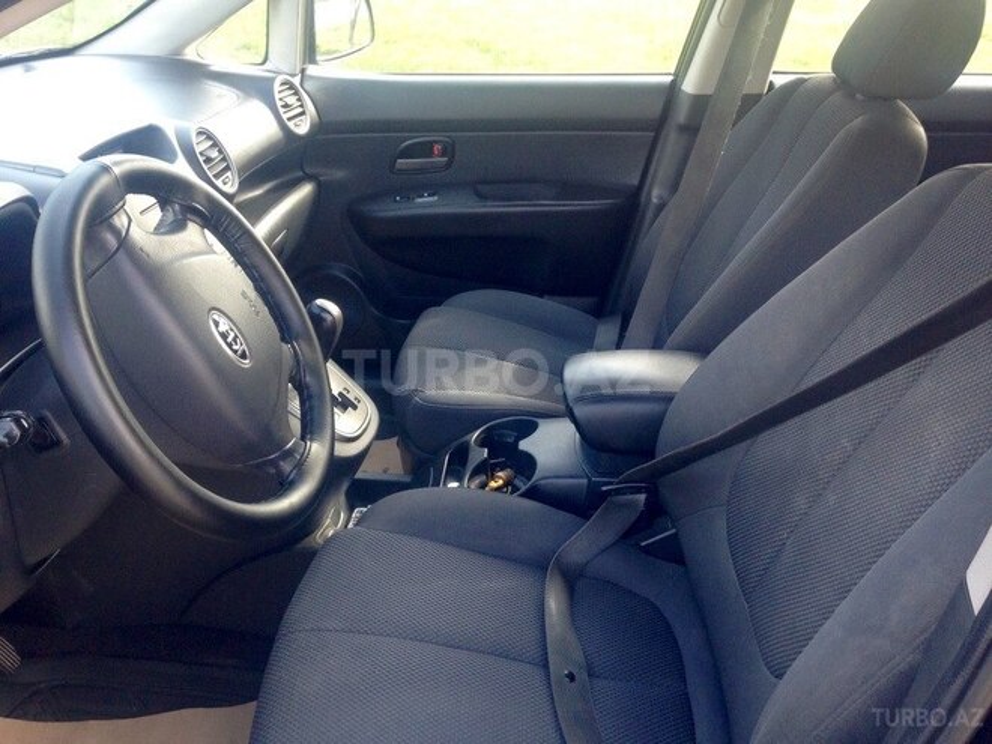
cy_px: 372
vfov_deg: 42.9
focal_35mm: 33
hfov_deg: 55.4
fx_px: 946
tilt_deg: -26.8
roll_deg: -0.1
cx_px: 496
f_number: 2.4
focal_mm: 4.12
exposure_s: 1/120
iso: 80
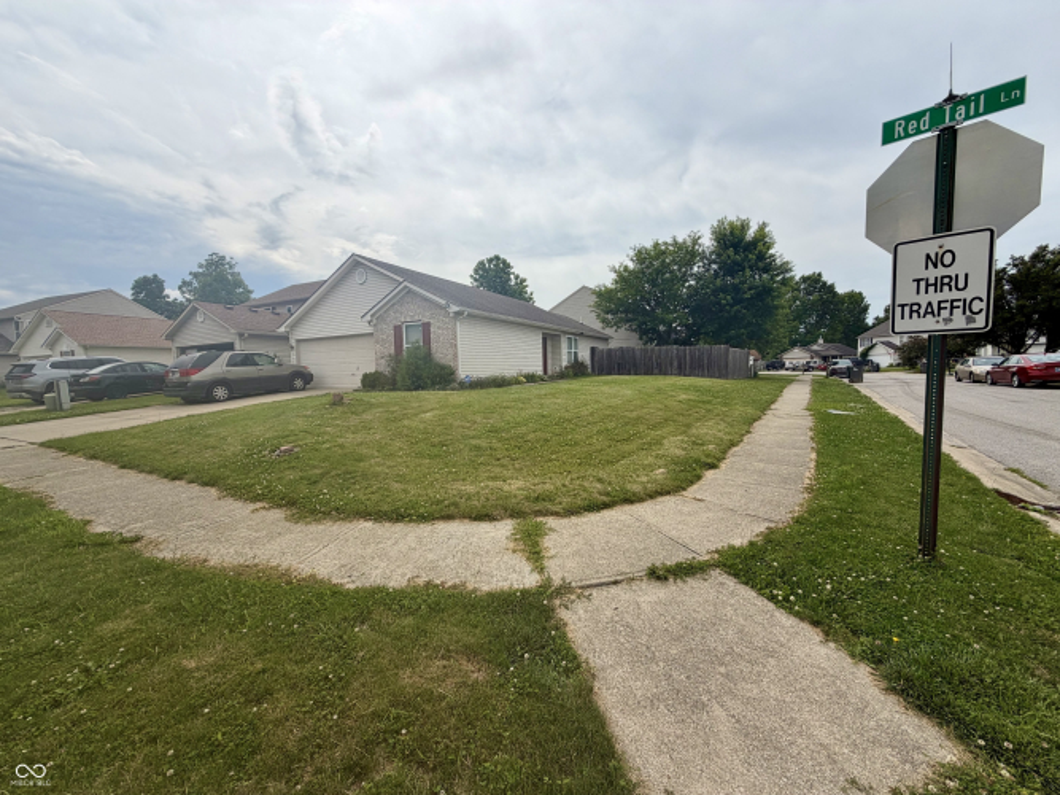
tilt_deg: -4.0
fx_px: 429
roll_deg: +2.0
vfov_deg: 85.7
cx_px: 530
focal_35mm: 14
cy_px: 398
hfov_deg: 102.1
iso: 20
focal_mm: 2.22
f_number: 2.2
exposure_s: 1/1464
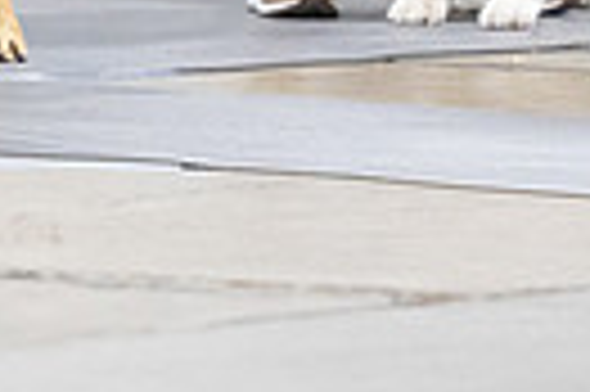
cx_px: -432
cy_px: -417
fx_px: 14502
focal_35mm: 886
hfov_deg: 2.3
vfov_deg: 1.5
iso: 4000
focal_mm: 200
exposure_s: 1/250
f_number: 2.8
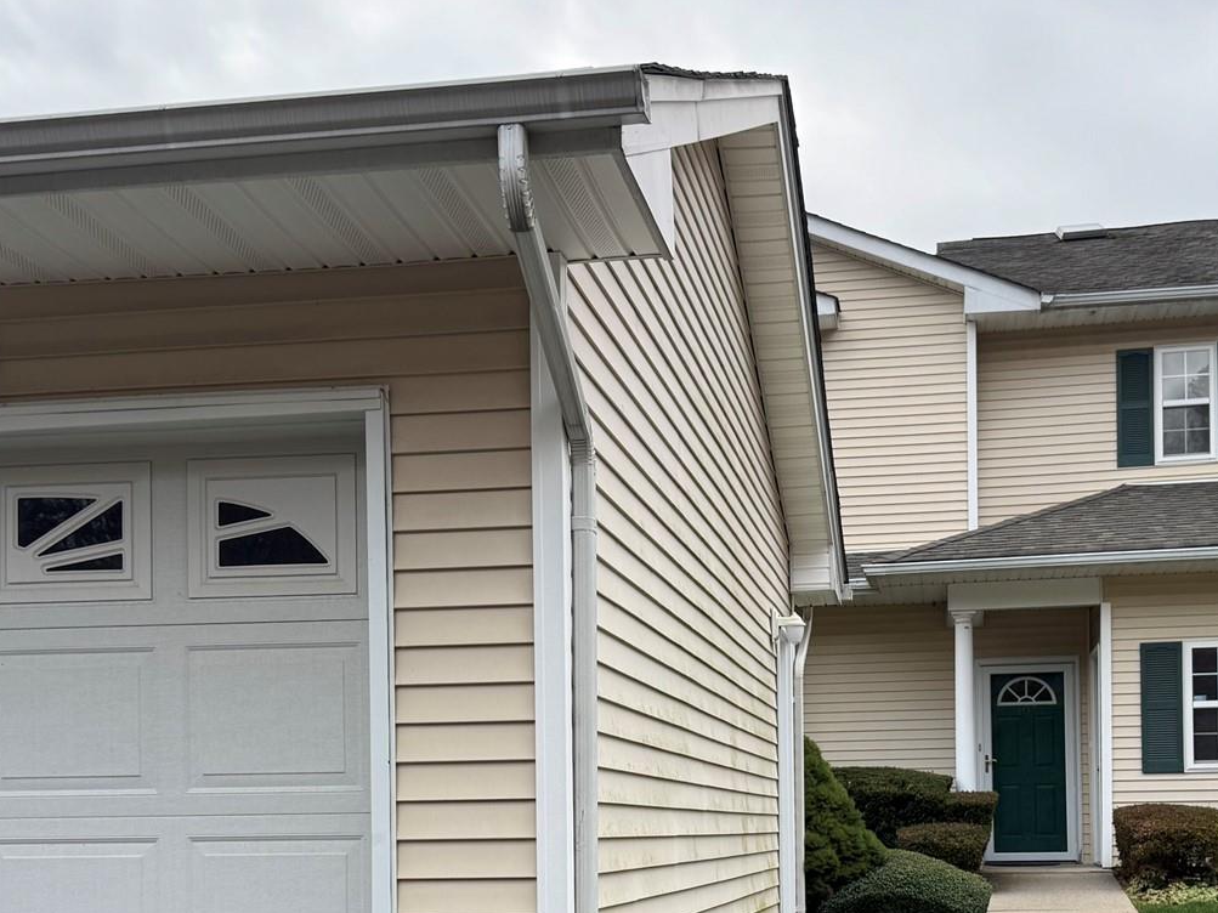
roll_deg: +1.1
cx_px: 652
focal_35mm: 49
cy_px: 792
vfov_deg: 28.7
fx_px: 1724
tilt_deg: +0.8
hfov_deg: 38.9
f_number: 1.78
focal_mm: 6.76
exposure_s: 1/900
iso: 80
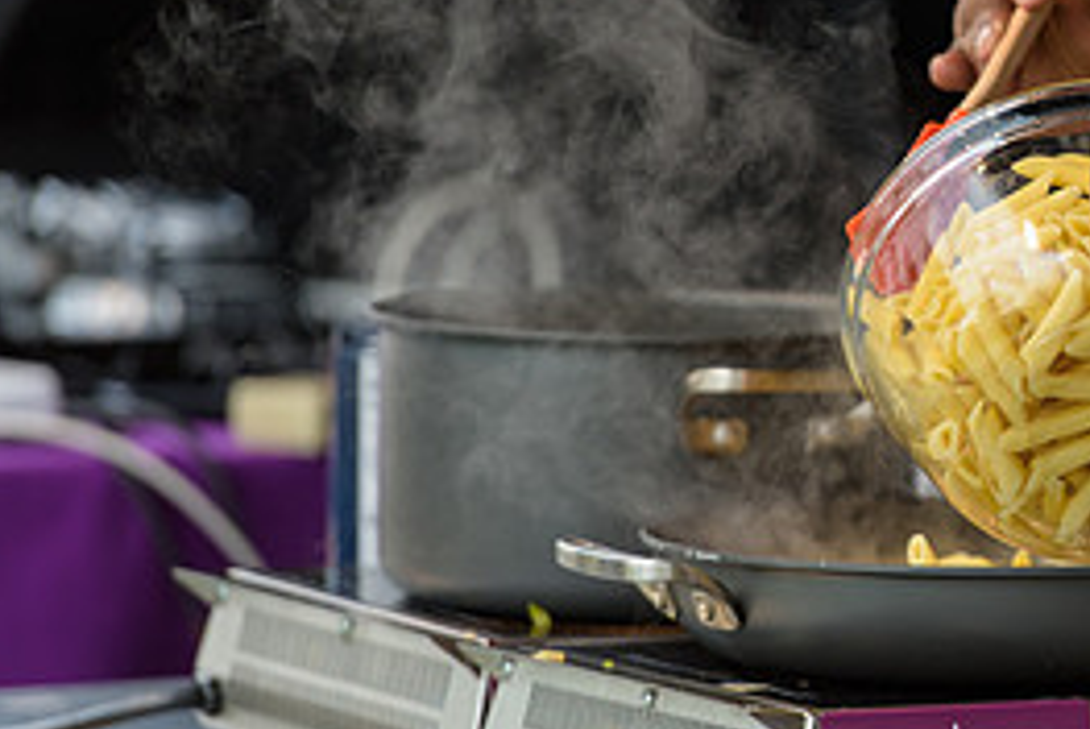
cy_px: 275
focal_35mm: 430
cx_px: 1115
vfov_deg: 3.2
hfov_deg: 4.8
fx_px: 13034
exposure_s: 1/1250
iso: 250
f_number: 3.2
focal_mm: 195
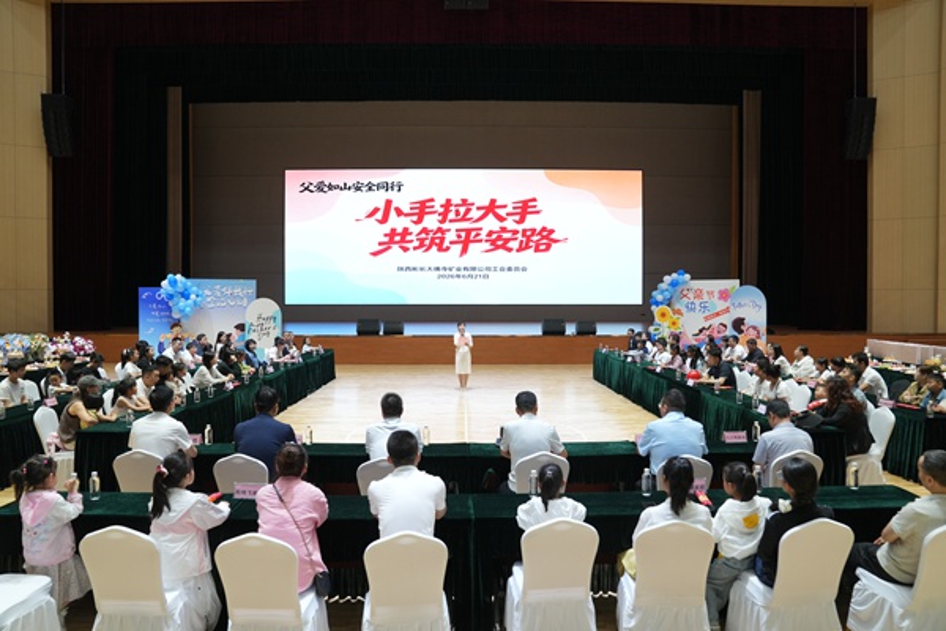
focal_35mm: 24
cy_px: 316
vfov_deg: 53.1
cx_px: 473
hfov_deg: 73.7
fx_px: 631
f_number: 4.5
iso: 1600
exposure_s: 1/160
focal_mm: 24
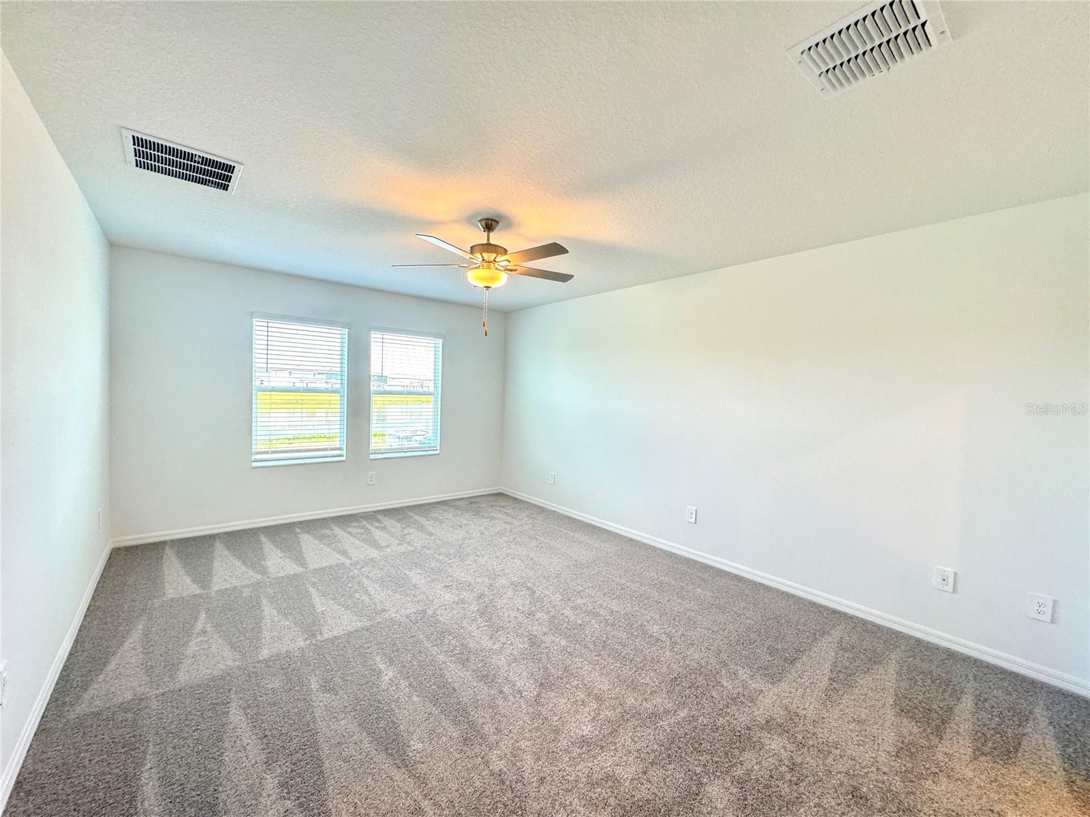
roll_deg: -2.4
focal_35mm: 14
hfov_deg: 102.1
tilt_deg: -2.5
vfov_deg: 85.7
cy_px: 408
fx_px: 441
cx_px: 545
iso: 160
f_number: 2.2
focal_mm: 2.22
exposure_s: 1/60
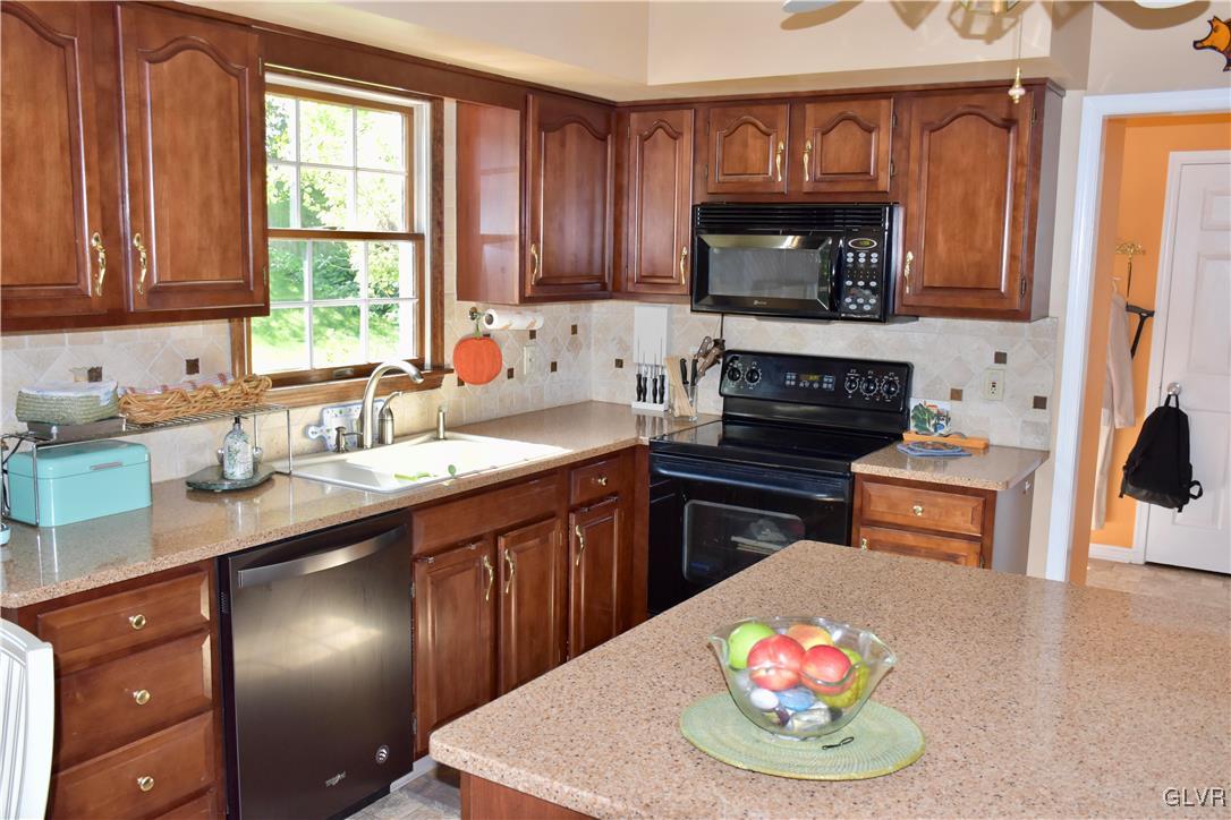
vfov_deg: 40.0
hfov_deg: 57.2
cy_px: 410
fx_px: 1128
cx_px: 616
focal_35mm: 33
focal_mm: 22
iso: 800
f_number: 5
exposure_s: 1/100
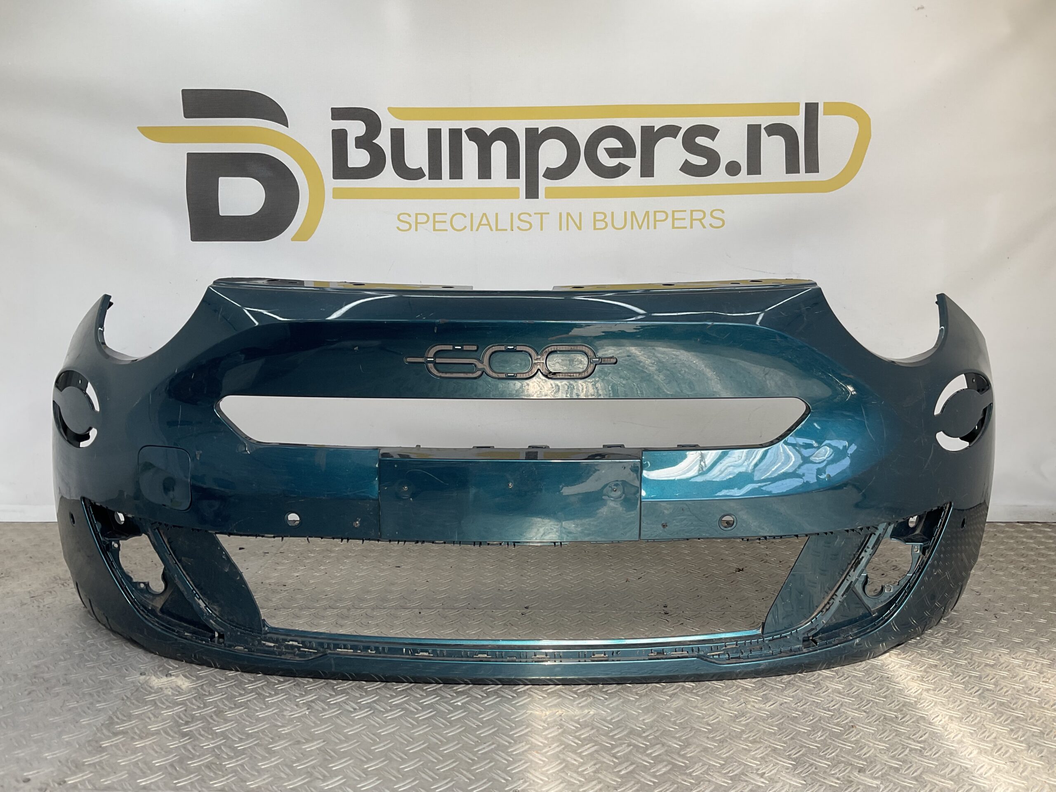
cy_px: 396
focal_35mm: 29
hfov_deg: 61.7
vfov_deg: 48.2
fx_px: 885
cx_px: 528
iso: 16
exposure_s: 1/243
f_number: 1.8
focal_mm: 3
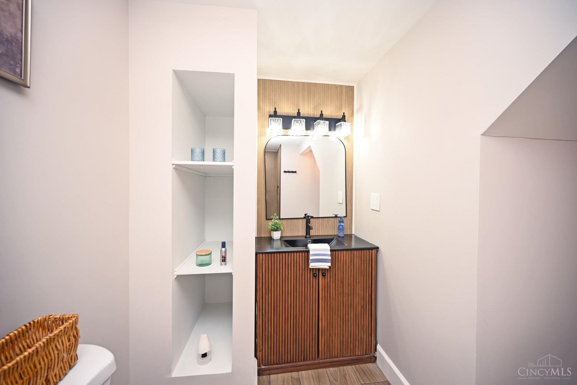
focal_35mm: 14
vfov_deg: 81.2
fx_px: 224
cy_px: 192
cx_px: 288
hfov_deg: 104.3
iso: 320
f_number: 4
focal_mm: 14
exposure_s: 1/60
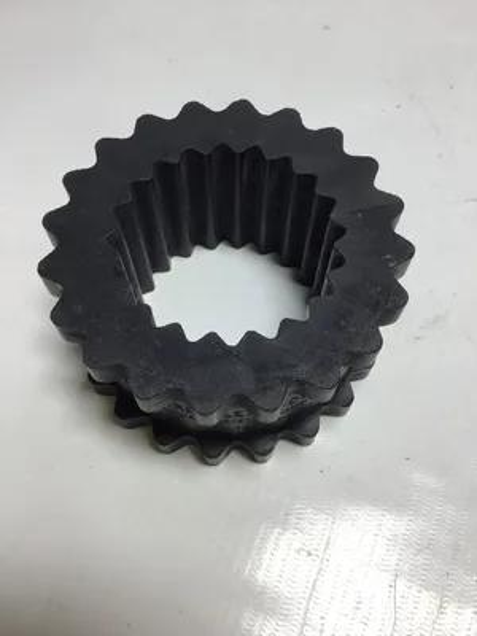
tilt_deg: -62.1
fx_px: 570
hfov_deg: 45.4
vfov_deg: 58.4
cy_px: 318
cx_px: 238
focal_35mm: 31
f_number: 2.4
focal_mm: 3.3
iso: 25
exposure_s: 1/120
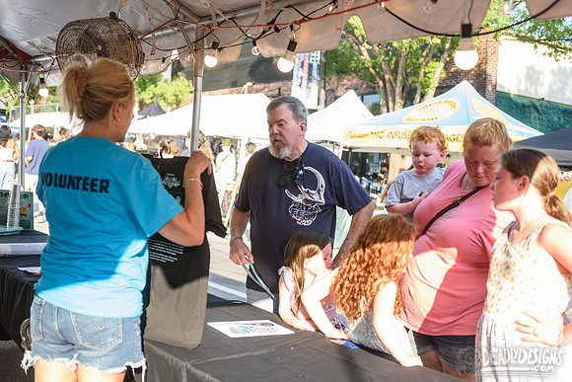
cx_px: 286
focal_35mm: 45
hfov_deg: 43.6
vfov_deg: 29.9
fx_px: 715
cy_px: 191
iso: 250
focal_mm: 45
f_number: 5
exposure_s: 1/320
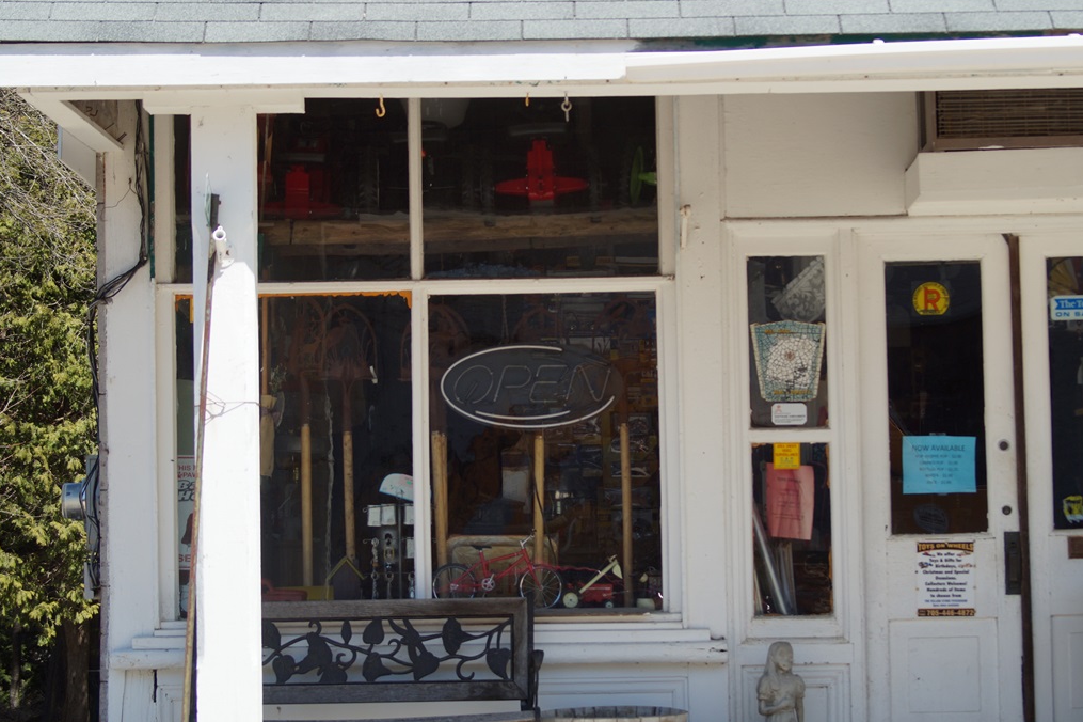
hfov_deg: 18.0
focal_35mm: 114
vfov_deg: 12.1
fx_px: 3413
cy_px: 361
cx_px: 543
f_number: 6.3
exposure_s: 1/320
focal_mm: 75
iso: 100
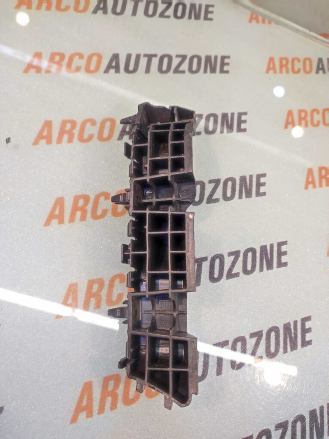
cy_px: 220
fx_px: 216
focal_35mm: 17
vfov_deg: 91.1
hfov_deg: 74.6
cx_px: 164
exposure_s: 1/33
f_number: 1.79
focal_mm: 4.74
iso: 1103
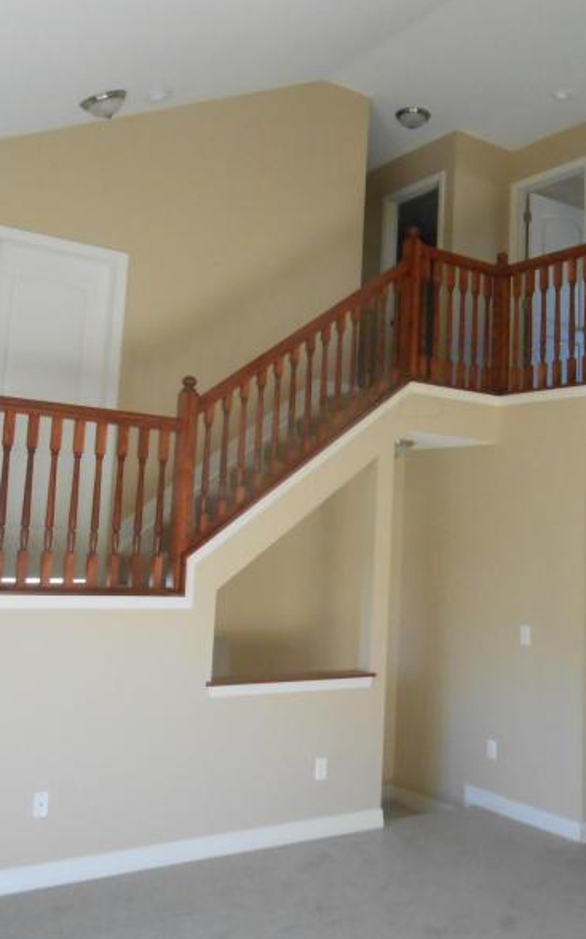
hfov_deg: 35.2
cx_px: 354
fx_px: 921
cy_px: 398
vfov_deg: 53.8
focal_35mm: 36
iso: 640
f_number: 3.5
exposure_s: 1/125
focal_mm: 4.6
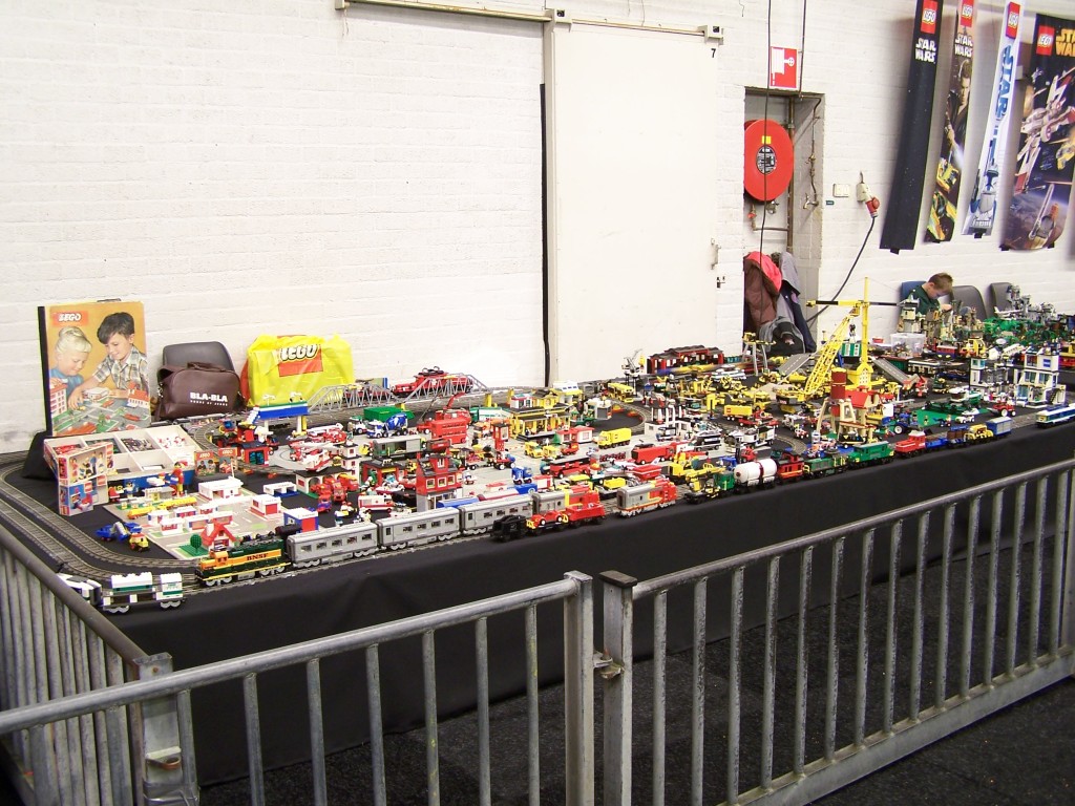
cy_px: 403
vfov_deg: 37.7
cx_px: 538
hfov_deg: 49.0
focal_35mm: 38
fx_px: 1180
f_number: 2.8
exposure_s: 1/2
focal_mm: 6.3
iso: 80
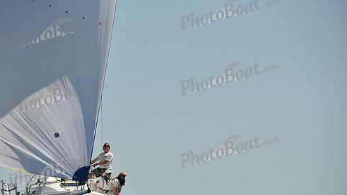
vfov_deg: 3.8
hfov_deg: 6.7
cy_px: 123
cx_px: 144
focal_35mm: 320
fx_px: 2945
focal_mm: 260
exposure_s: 1/2500
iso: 250
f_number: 5
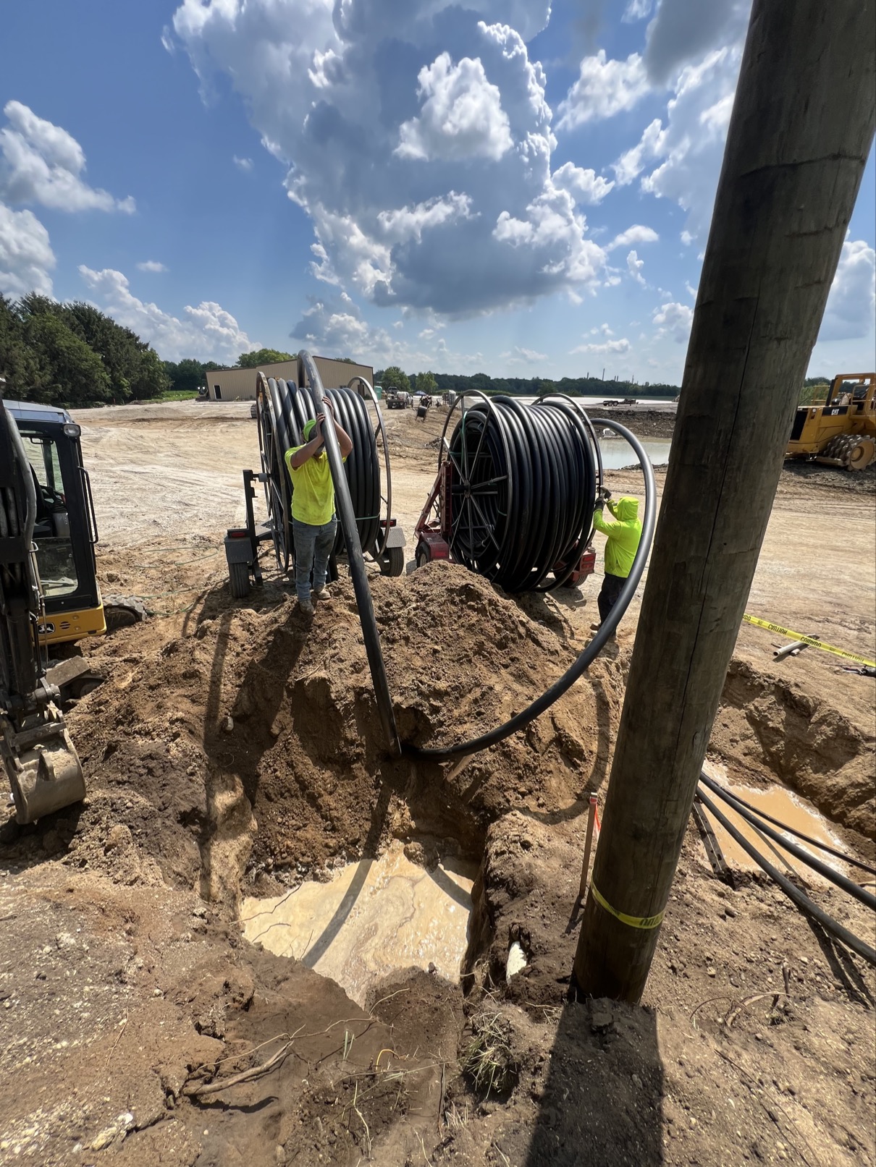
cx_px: 438
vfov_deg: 106.2
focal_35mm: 13
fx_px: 439
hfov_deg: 89.9
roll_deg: -0.8
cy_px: 584
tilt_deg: -22.3
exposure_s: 1/1233
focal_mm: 1.57
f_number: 1.8
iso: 32
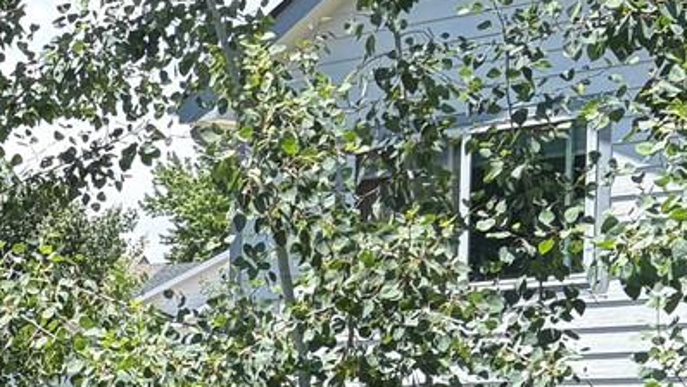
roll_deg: +0.6
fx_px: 2077
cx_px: -685
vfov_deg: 10.3
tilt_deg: -3.6
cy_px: 584
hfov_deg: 15.2
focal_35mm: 114
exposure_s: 1/861
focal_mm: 5.96
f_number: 1.6
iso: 50
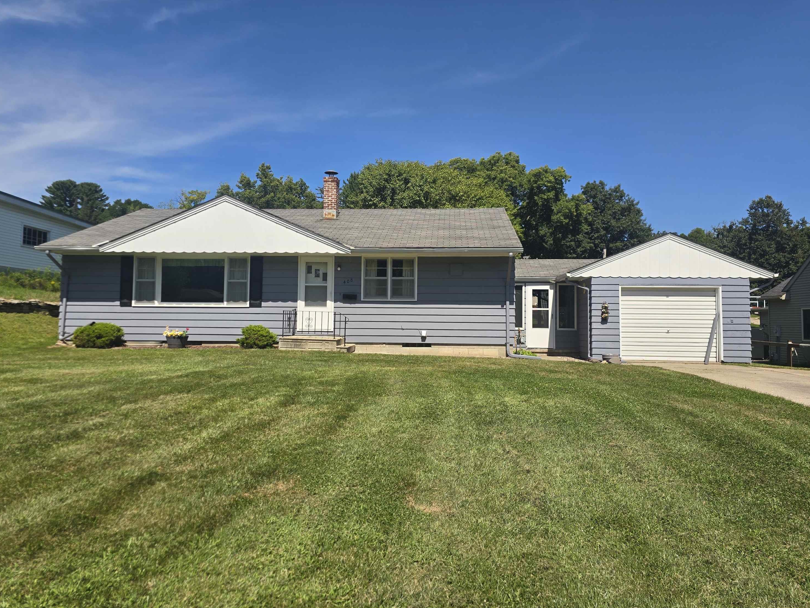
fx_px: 562
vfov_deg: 56.8
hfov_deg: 71.6
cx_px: 412
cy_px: 298
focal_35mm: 24
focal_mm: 6.3
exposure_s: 1/981
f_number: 1.7
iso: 12
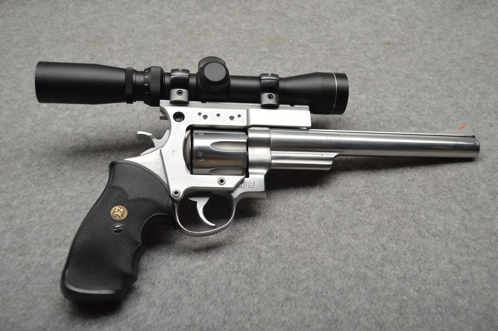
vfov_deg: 34.1
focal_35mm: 39
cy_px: 166
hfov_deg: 49.6
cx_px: 249
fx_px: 539
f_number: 4.5
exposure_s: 1/200
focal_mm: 26
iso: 100
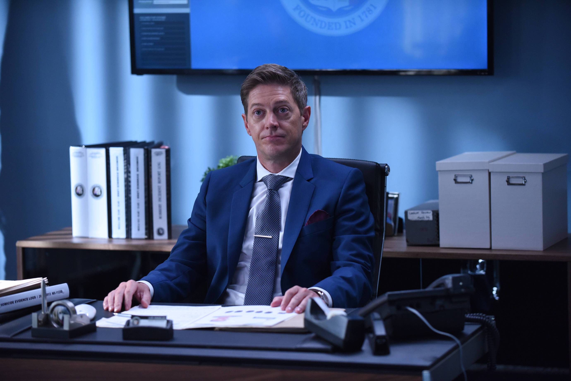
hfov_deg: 17.1
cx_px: 286
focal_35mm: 120
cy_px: 190
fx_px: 1903
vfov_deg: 11.4
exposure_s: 1/160
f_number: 3.2
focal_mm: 120
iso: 2500
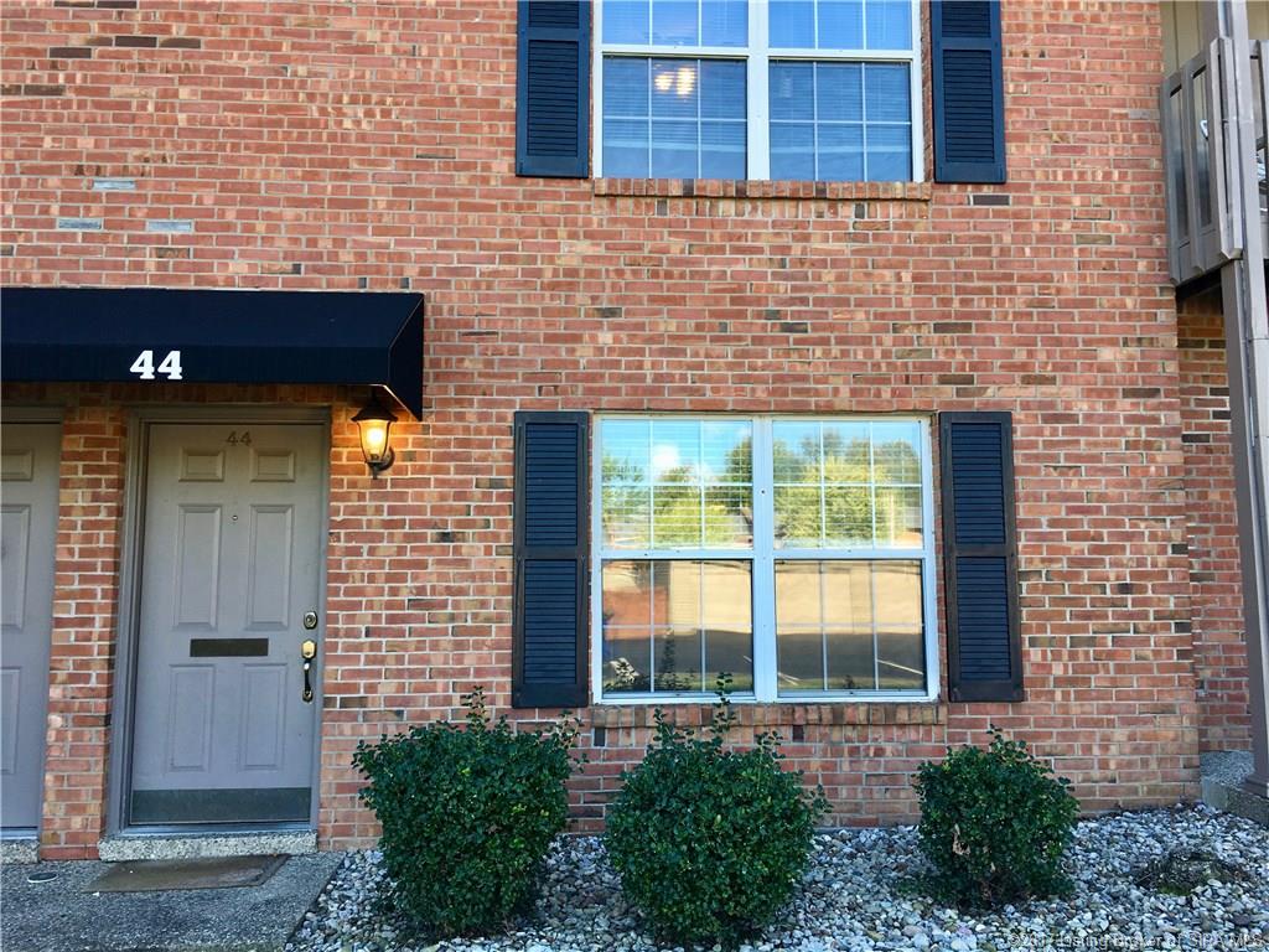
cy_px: 476
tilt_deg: +6.2
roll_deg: +0.3
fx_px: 1063
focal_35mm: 29
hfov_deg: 61.7
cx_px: 634
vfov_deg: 48.2
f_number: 2.2
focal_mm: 4.15
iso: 25
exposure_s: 1/148
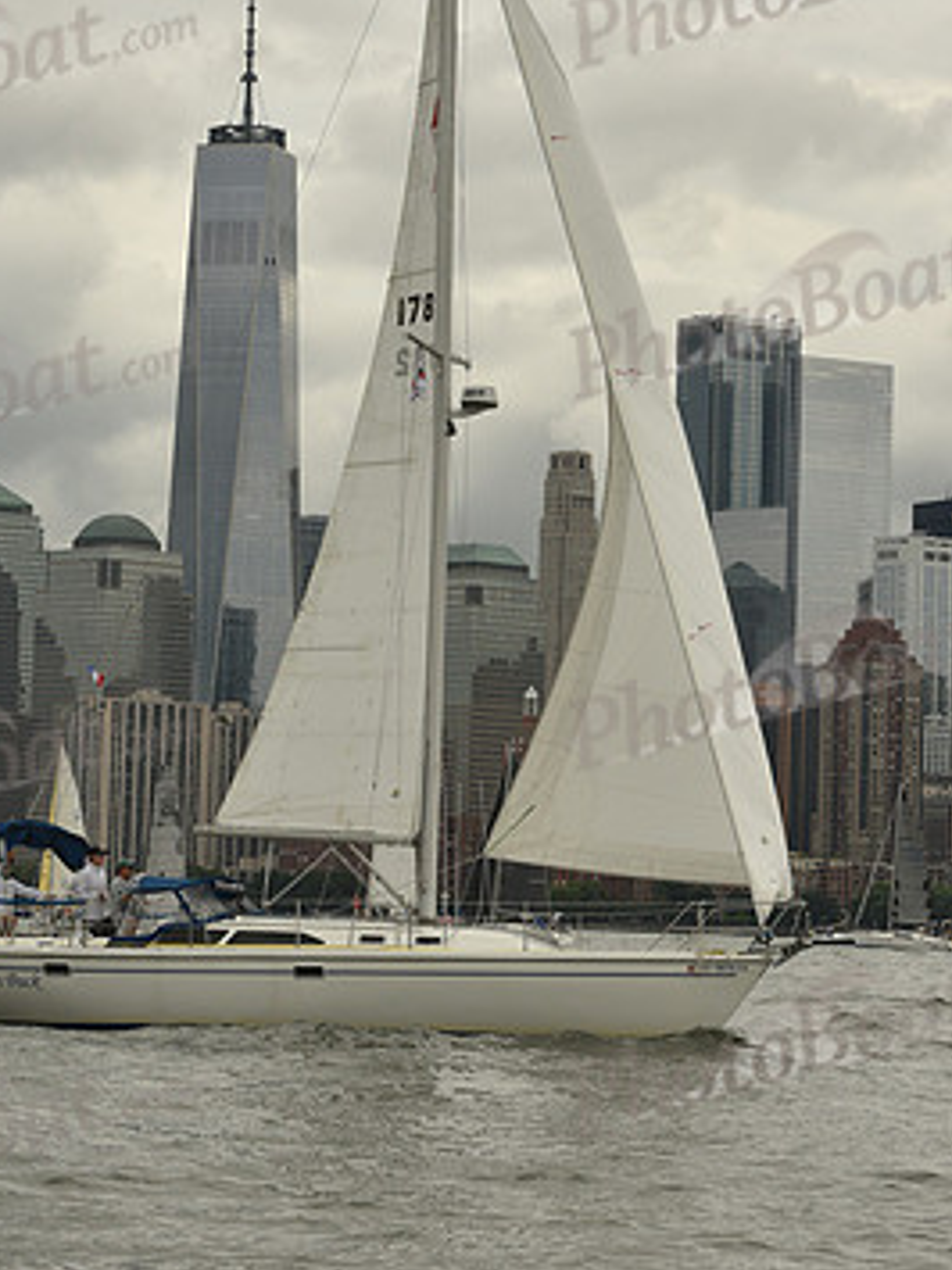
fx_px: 4330
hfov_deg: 12.5
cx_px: 385
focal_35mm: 118
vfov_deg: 16.7
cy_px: 544
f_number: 10
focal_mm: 75
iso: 320
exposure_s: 1/1000
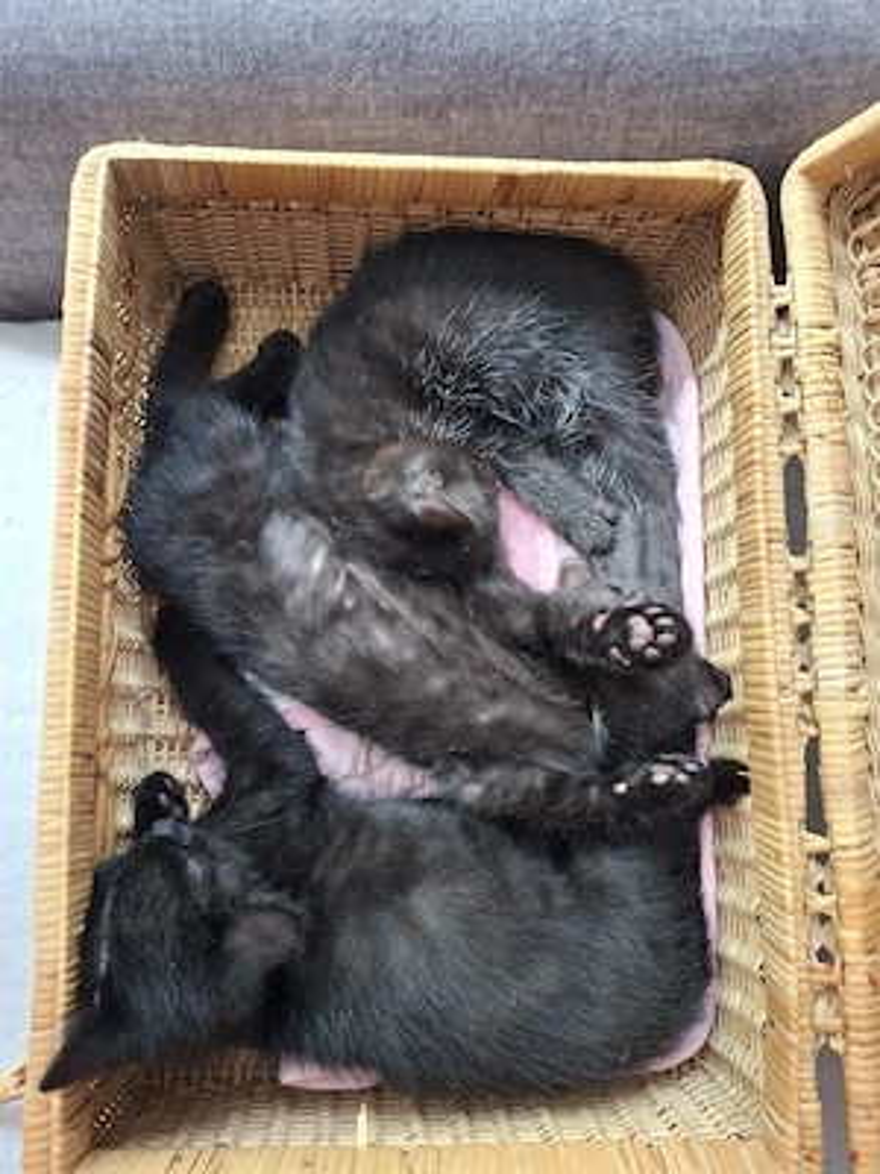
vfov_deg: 73.9
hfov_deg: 58.9
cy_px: 587
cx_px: 440
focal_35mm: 23
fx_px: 780
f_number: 1.8
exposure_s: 1/33
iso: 250
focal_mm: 5.54
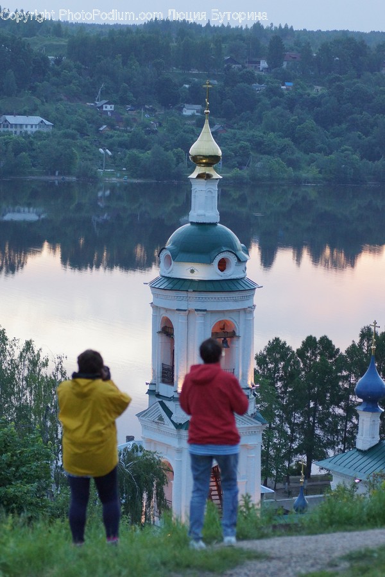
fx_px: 2165
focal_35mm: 135
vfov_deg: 15.2
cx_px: 192
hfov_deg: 10.2
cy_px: 288
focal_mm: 90
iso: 1000
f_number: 4
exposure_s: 1/160
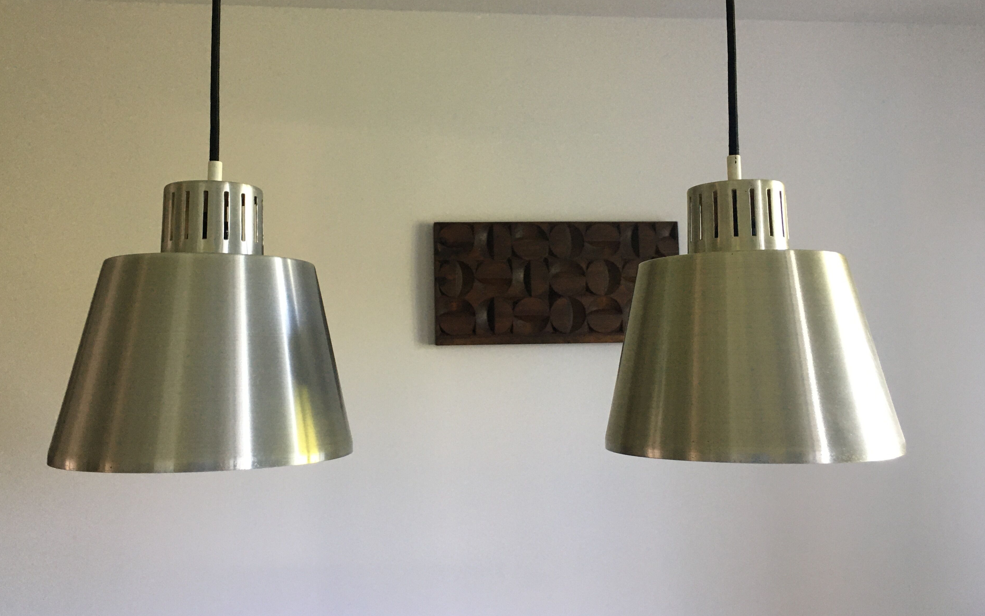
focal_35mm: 33
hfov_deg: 58.1
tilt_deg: +6.0
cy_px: 263
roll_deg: +0.3
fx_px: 886
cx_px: 472
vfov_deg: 38.2
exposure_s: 1/33
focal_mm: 4.15
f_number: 2.2
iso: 125
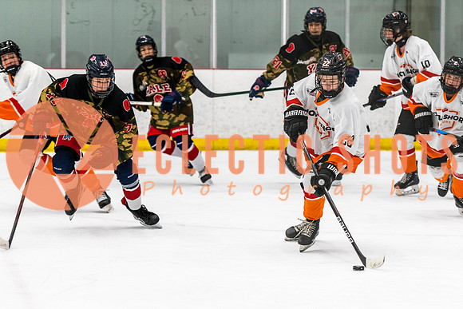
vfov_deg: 8.3
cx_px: 336
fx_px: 2120
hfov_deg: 12.4
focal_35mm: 165
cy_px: 138
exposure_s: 1/640
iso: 1600
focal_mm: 112
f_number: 2.8
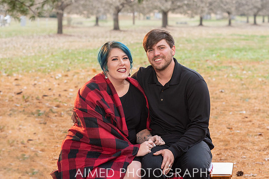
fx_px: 792
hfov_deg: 19.3
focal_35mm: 106
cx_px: 124
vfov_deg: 12.9
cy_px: 72
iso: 640
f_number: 5
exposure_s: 1/200
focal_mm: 85
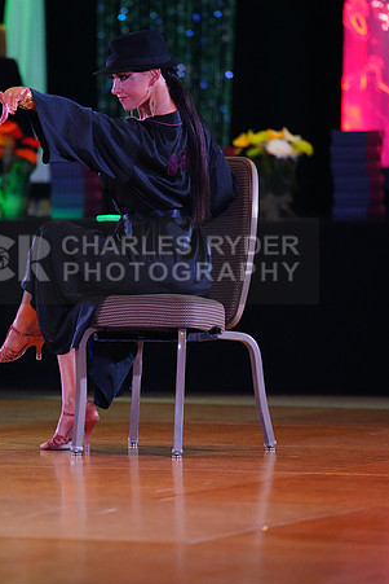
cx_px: 142
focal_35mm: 257
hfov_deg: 5.4
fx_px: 4162
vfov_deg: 8.0
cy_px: 262
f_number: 2.8
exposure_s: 1/400
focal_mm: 200
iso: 6400
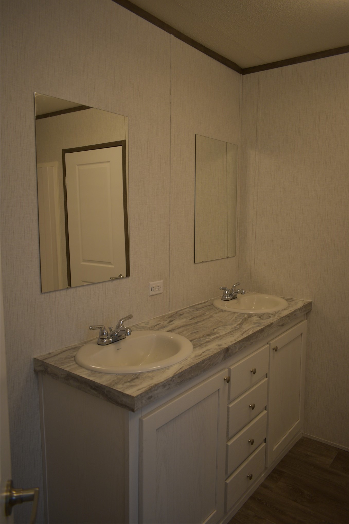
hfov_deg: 47.9
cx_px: 174
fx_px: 393
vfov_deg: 67.4
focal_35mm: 27
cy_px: 262
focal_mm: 18
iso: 200
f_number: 3.5
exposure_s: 1/60
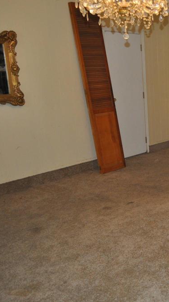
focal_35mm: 43
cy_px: 151
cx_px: 198
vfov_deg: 47.4
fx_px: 343
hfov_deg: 25.2
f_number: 3.5
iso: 800
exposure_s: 1/60
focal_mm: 18
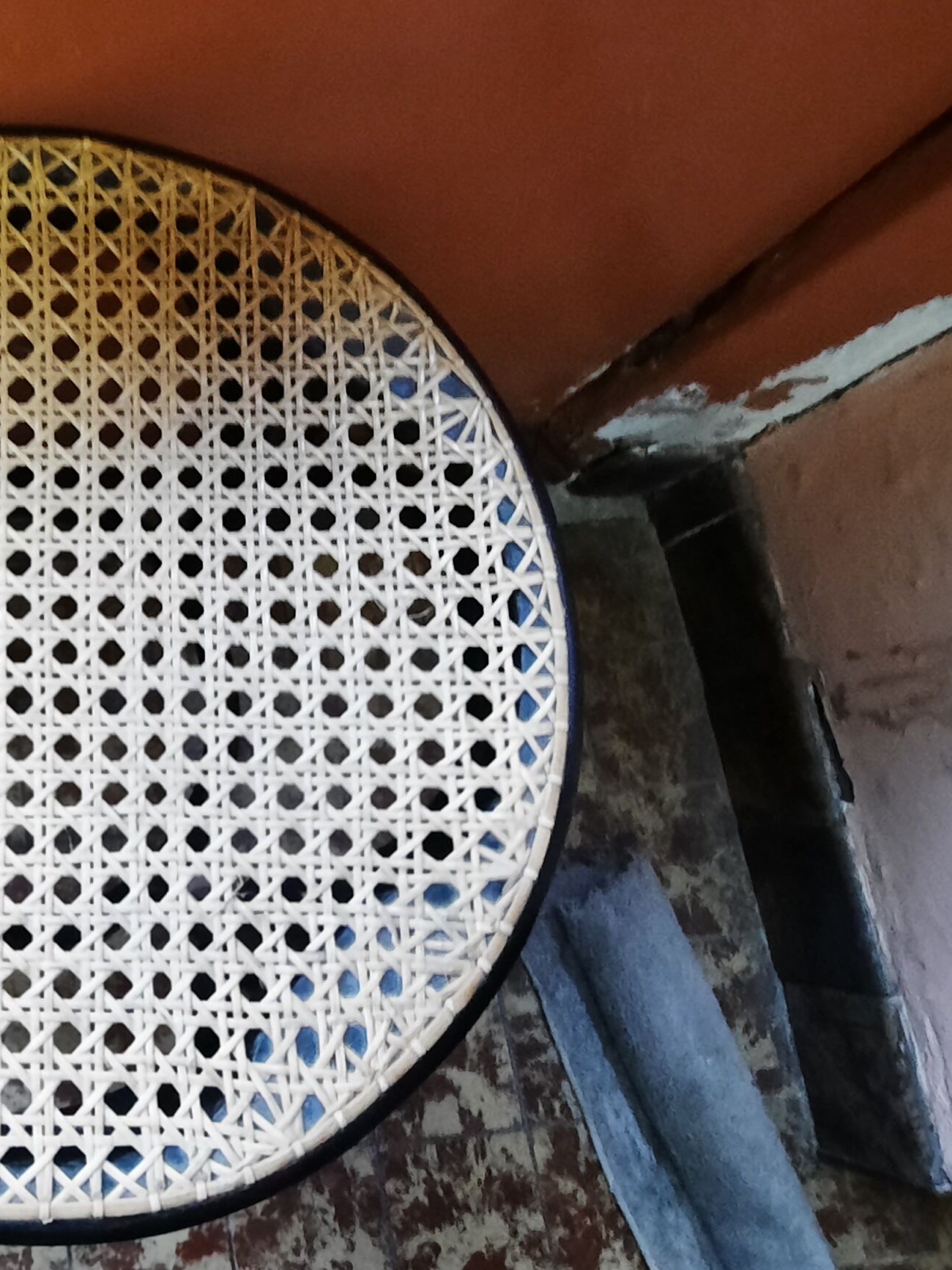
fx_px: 1100
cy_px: 487
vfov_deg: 59.3
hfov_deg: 41.5
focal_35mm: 30
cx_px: 28
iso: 320
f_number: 2.2
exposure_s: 1/25
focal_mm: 1.74
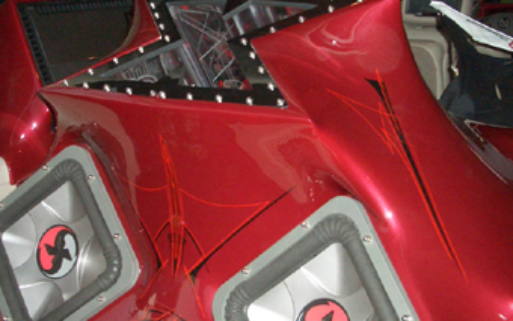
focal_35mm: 58
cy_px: 154
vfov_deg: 22.4
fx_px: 811
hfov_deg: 35.1
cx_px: 232
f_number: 2.6
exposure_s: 1/60
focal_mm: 5.8
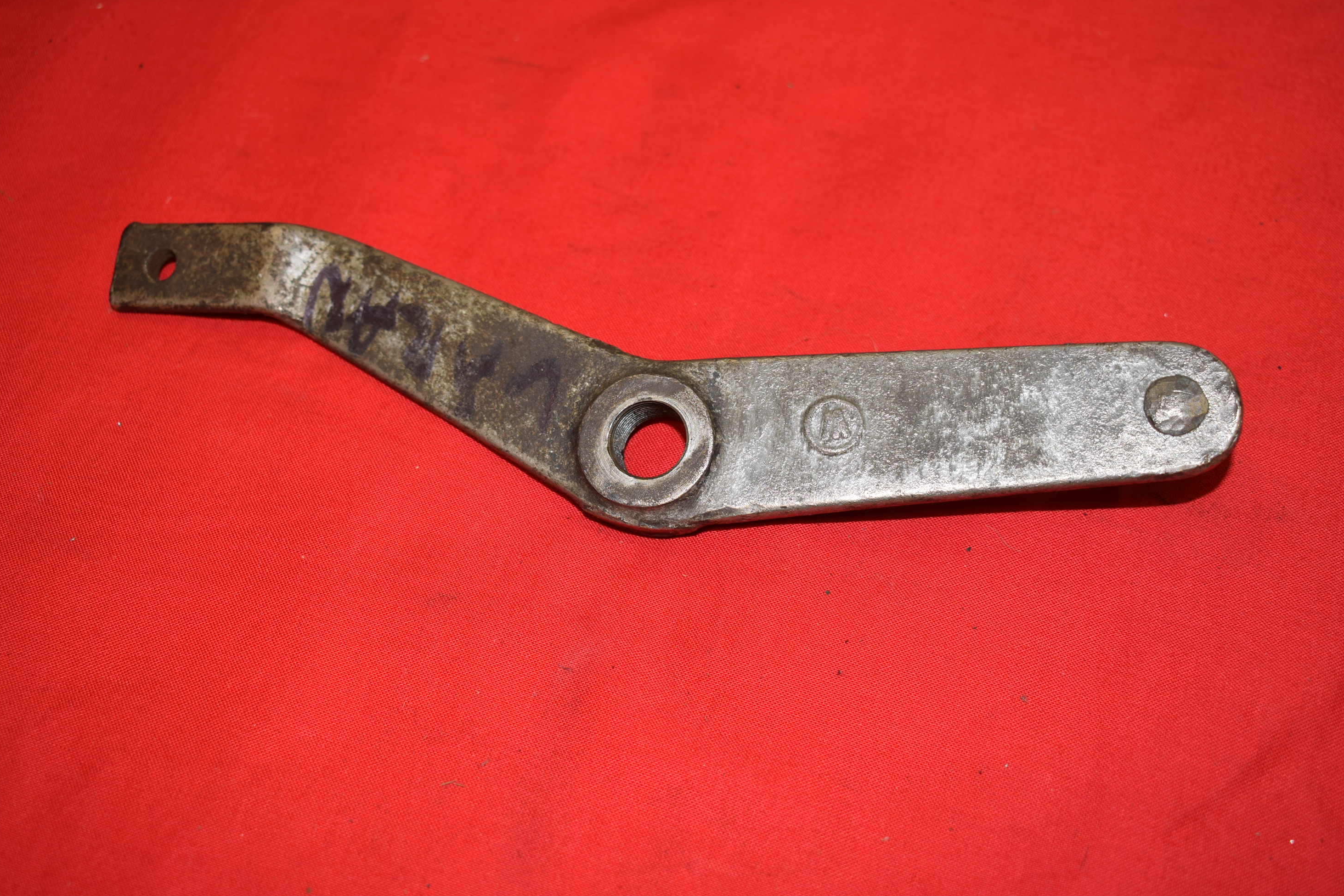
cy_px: 454
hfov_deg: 44.0
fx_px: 1662
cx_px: 681
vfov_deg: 30.2
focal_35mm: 45
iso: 160
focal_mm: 29
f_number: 5.6
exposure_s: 1/40
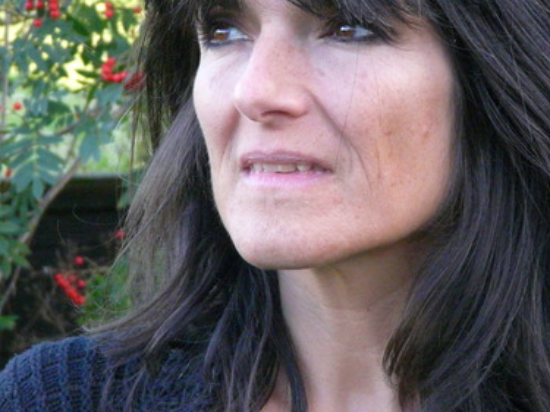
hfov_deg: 12.8
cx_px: 293
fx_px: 2446
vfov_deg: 9.6
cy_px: 114
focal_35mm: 154
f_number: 3.2
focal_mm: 12.6
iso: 400
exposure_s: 1/160
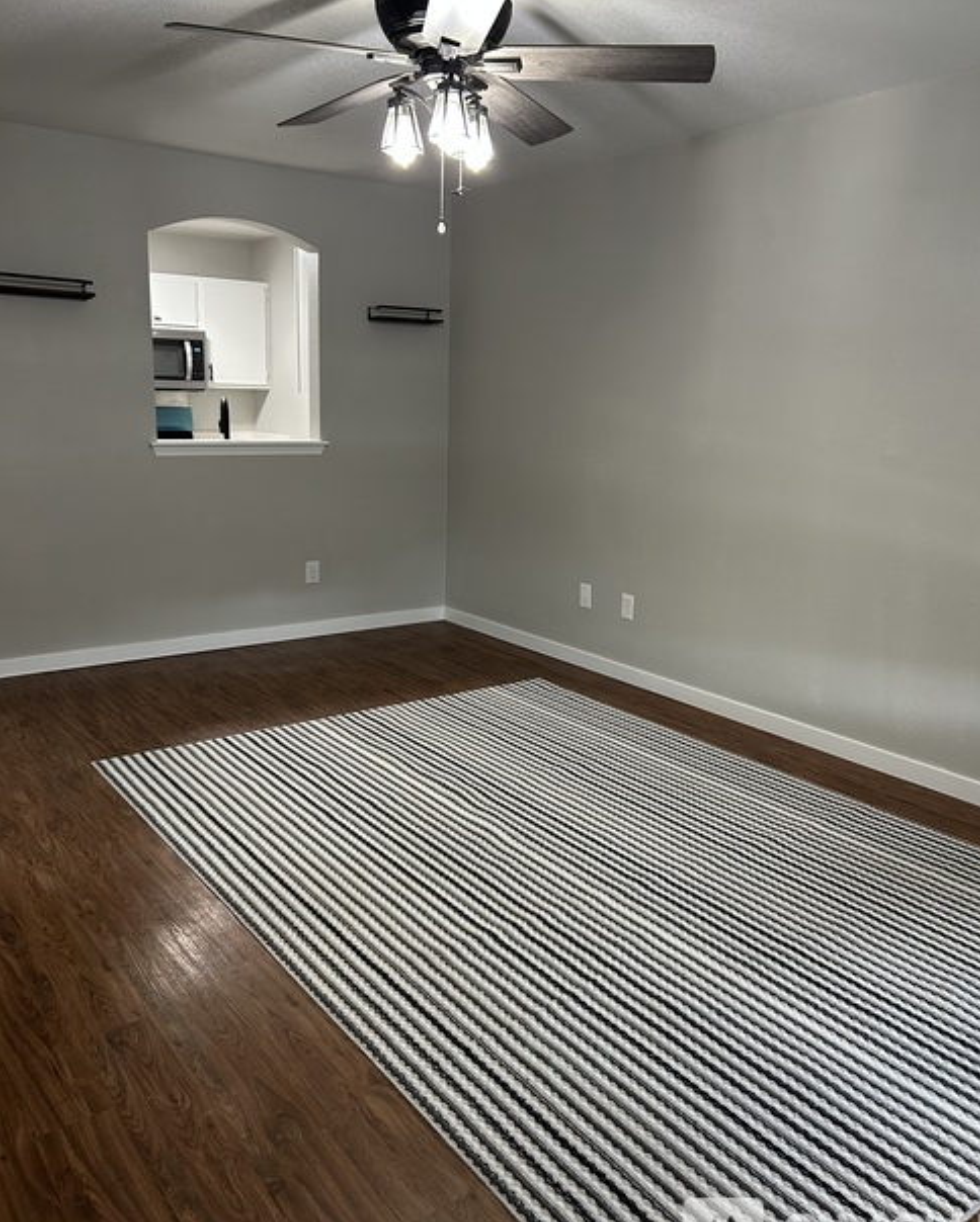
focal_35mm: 28
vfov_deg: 62.2
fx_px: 1014
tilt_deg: -11.9
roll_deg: -2.3
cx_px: 504
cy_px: 604
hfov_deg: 51.6
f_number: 1.5
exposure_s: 1/60
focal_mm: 5.7
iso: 200
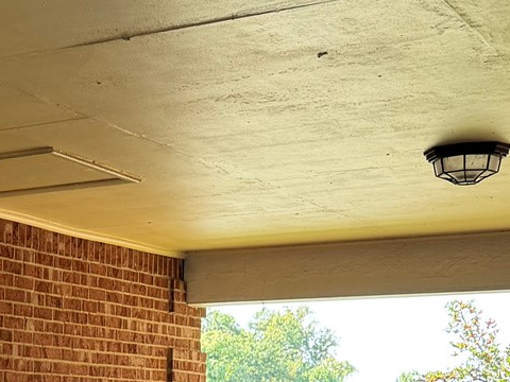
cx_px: -269
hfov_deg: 18.1
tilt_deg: -0.1
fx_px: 1414
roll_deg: +0.4
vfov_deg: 14.9
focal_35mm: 96
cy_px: 444
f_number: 1.78
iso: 80
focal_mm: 6.76
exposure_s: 1/178
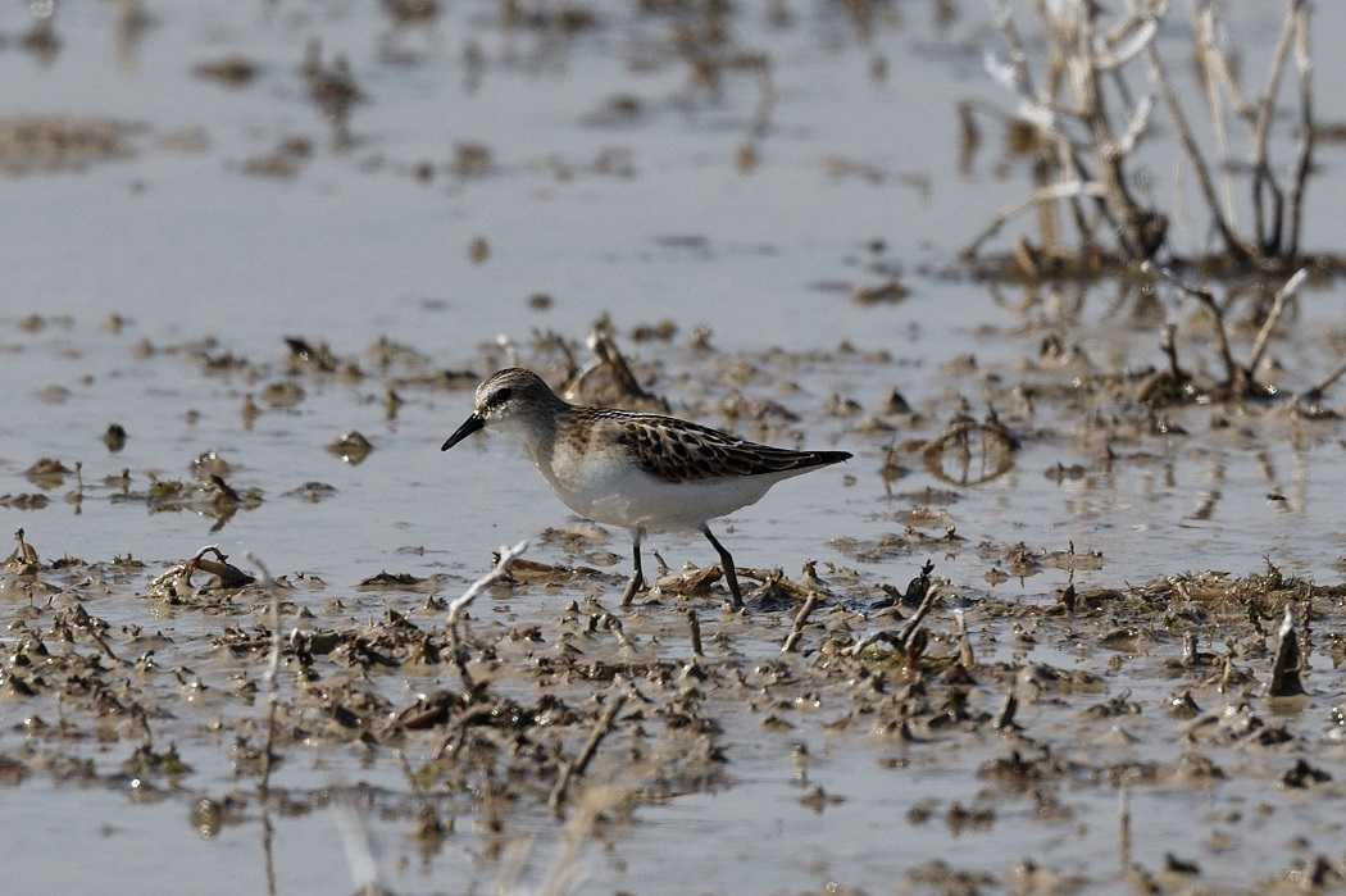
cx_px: 673
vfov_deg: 1.4
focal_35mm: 1000
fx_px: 37370
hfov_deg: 2.1
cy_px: 448
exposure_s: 1/1600
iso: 250
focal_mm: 500
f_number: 7.1
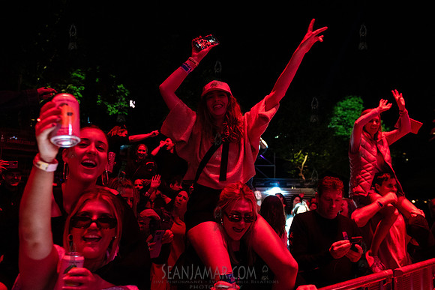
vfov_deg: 46.5
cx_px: 218
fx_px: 338
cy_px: 145
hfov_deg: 65.6
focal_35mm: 28
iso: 3200
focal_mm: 24
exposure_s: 1/160
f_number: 3.2
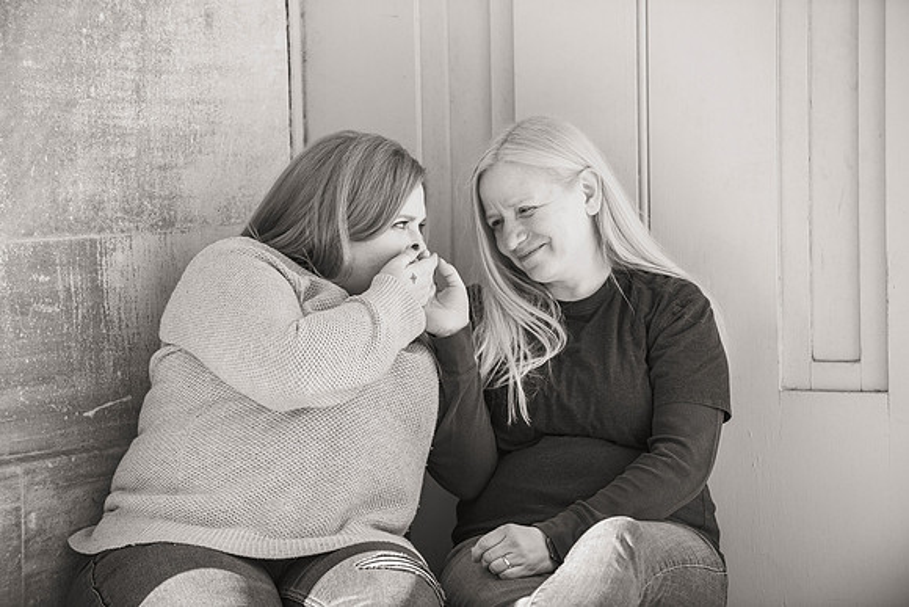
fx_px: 3788
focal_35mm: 150
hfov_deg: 13.7
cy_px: 304
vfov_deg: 9.2
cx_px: 454
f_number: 4
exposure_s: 1/1250
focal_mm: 150
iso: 400
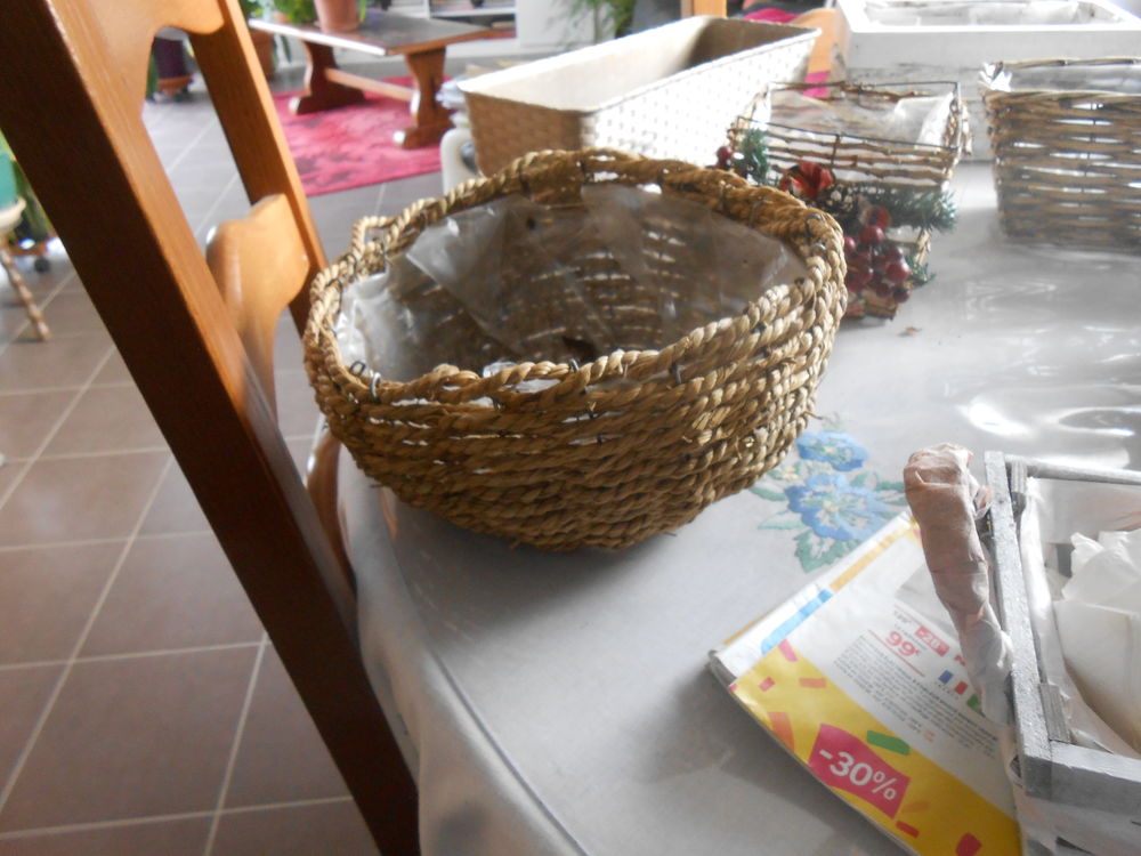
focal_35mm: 26
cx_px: 570
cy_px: 428
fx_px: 857
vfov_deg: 53.1
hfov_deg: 67.3
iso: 250
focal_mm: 4.6
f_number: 3.5
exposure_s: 1/30
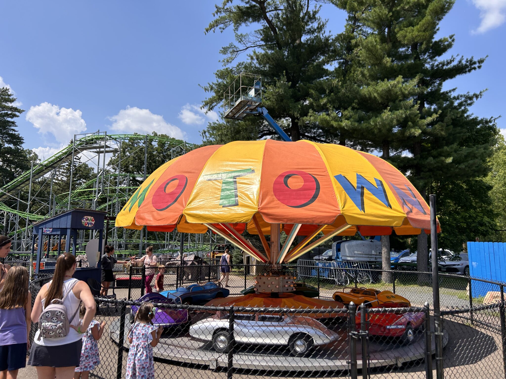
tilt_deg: +7.4
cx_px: 253
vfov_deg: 53.1
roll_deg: +1.1
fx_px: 380
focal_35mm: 26
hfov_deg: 67.3
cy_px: 190
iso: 50
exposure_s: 1/3831
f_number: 1.5
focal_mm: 5.7
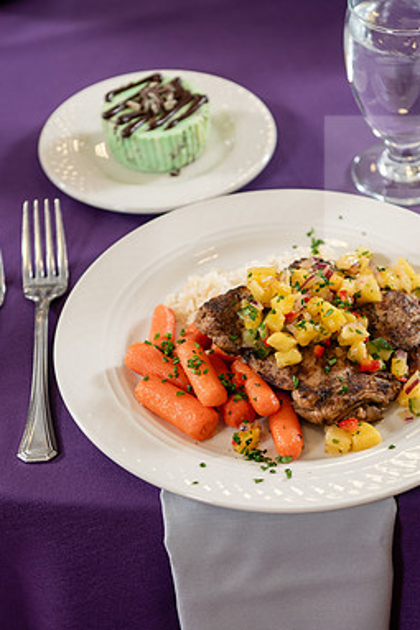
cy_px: 315
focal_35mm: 94
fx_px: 1646
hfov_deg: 14.5
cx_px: 275
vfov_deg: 21.7
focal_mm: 62
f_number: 4
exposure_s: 1/160
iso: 400
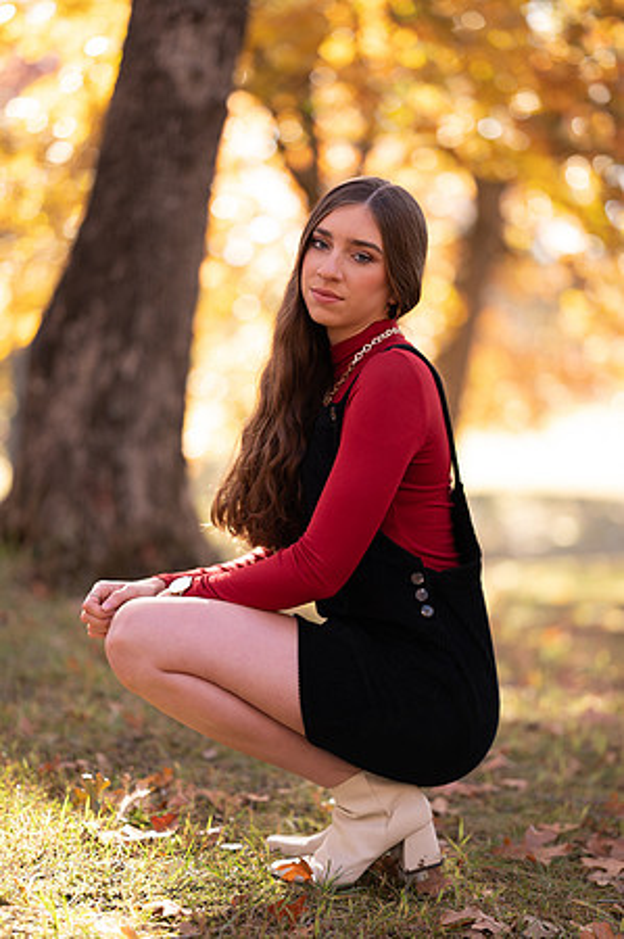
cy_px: 470
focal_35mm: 85
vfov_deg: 23.9
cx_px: 312
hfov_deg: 16.0
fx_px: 2215
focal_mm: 85
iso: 125
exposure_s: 1/250
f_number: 1.8
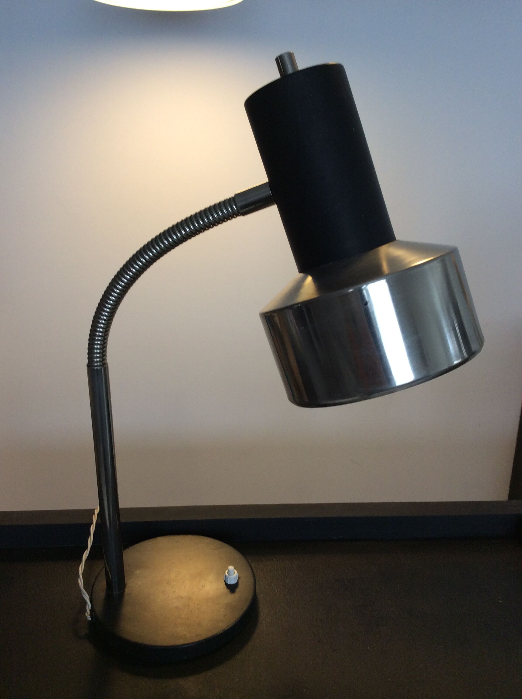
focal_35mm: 32
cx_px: 261
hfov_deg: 44.1
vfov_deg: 56.9
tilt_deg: -18.0
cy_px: 350
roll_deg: +0.0
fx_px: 645
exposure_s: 1/25
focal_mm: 3.3
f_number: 2.4
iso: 50
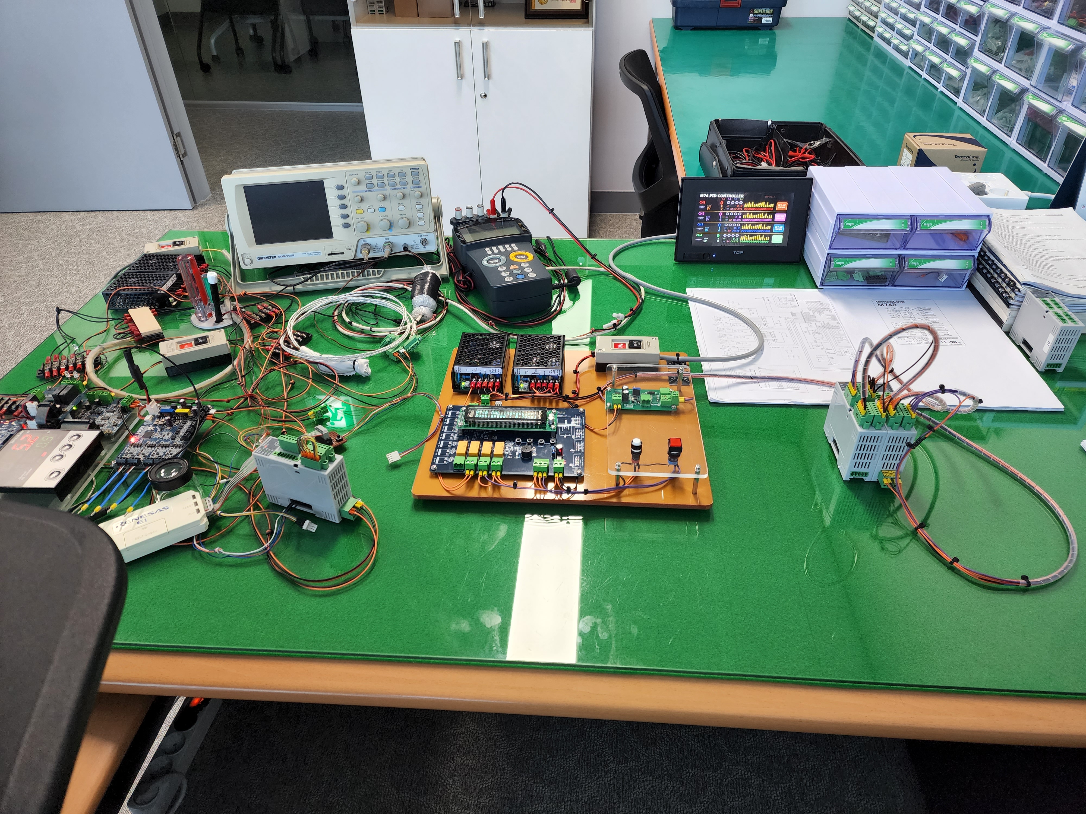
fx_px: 722
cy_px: 407
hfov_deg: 73.9
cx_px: 543
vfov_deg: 58.9
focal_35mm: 23
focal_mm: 6.4
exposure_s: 1/120
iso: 250
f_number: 1.8
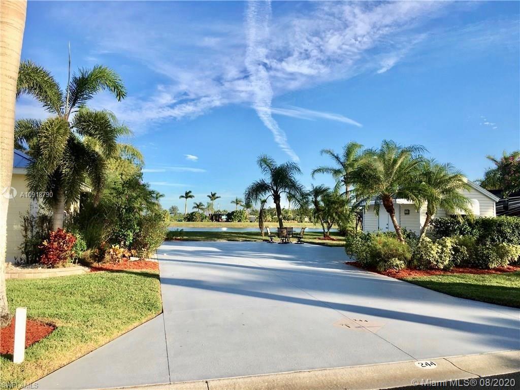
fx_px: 436
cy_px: 195
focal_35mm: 29
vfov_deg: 48.2
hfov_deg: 61.7
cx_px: 260
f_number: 2.2
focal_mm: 4.15
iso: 25
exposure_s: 1/1221
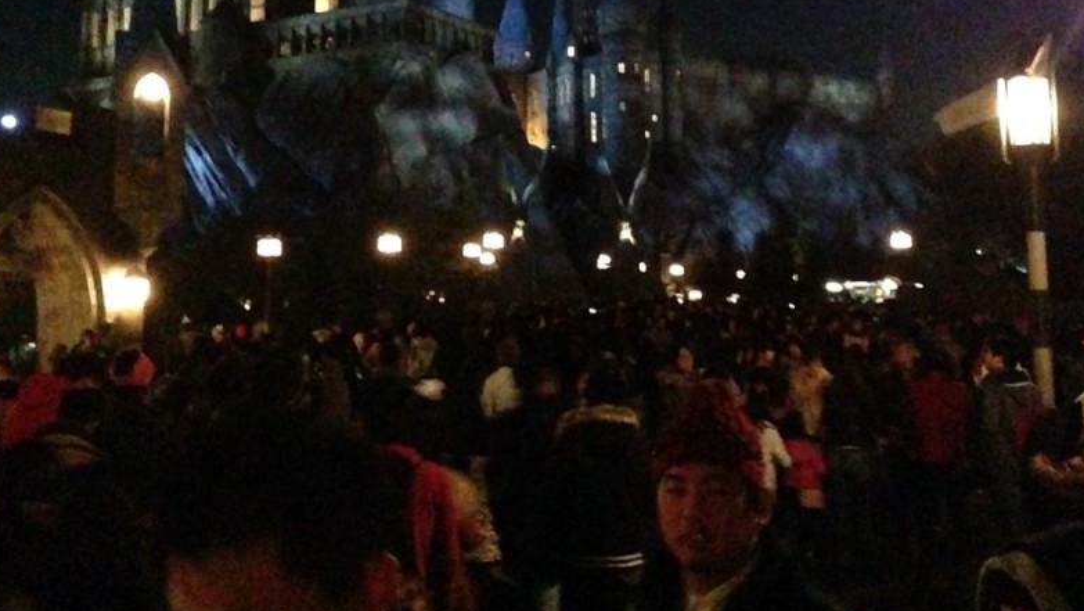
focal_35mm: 47
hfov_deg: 43.7
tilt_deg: +6.7
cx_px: 534
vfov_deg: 25.2
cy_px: 162
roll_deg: +0.0
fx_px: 1351
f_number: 2.4
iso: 3200
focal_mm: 4.12
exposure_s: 1/15
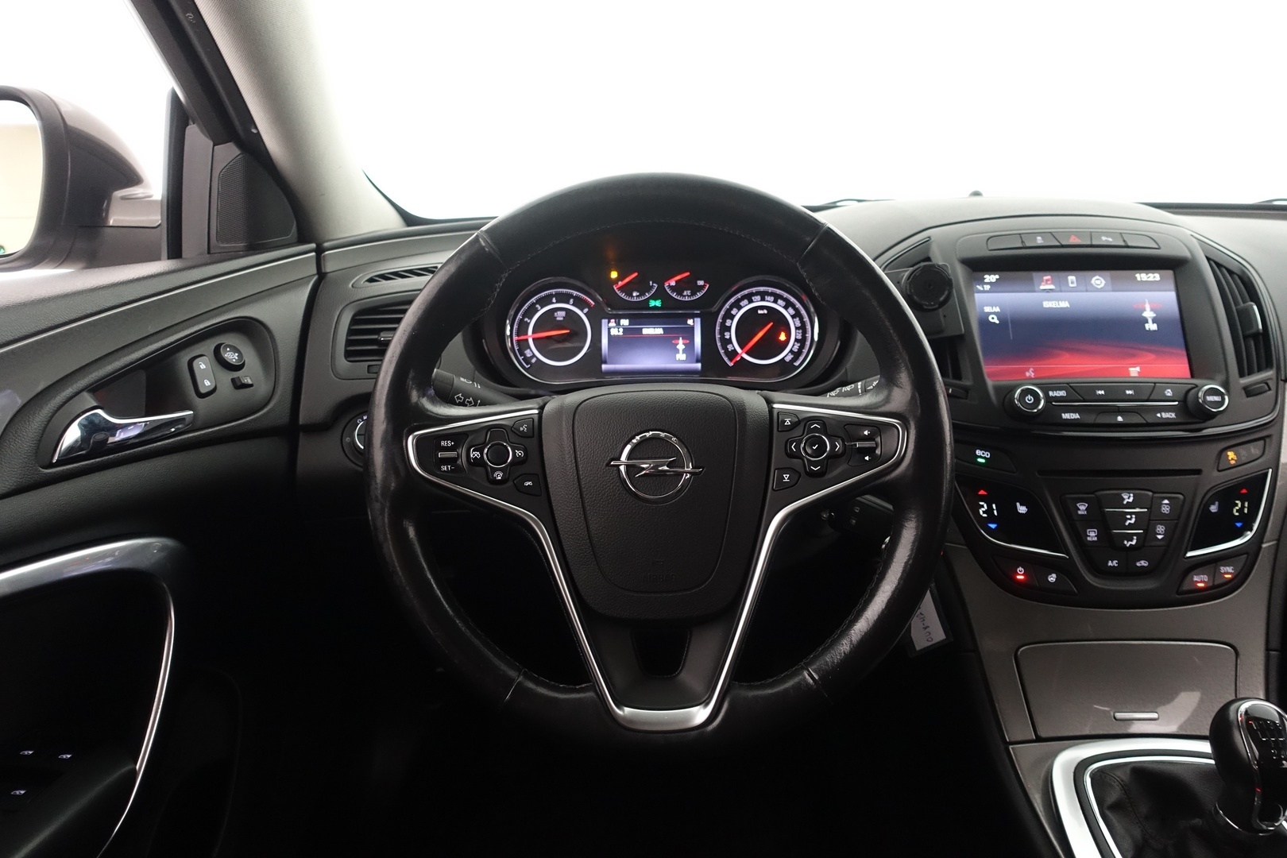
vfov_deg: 53.1
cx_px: 644
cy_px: 429
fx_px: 858
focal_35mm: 24
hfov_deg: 73.7
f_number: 2.5
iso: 1000
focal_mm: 8.8
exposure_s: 1/25
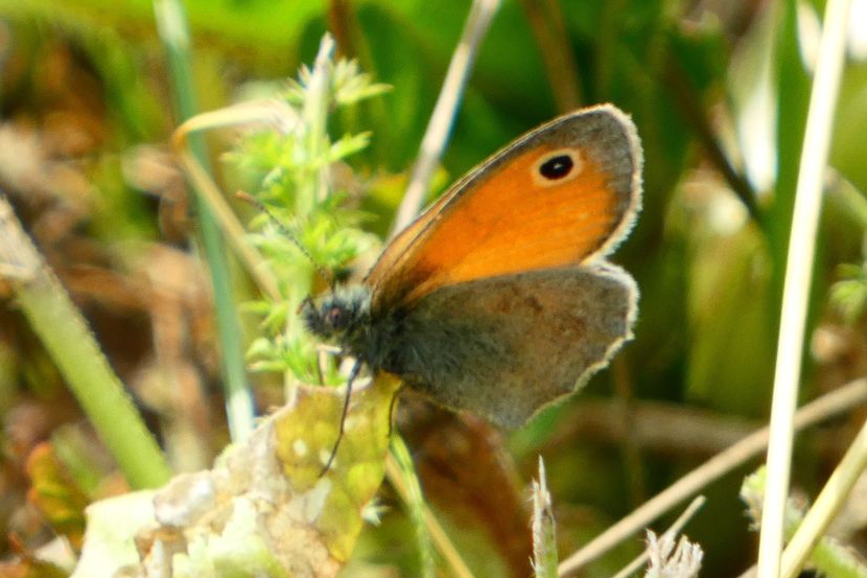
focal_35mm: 1210
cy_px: 298
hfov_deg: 1.7
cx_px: 438
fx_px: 29133
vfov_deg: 1.1
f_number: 5.7
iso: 125
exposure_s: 1/125
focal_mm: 202.9
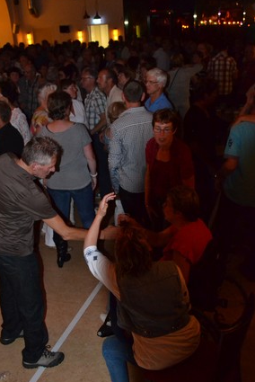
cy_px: 193
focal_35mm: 44
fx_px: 467
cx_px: 120
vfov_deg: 44.5
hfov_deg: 30.6
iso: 3200
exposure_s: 1/60
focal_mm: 26
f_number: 4
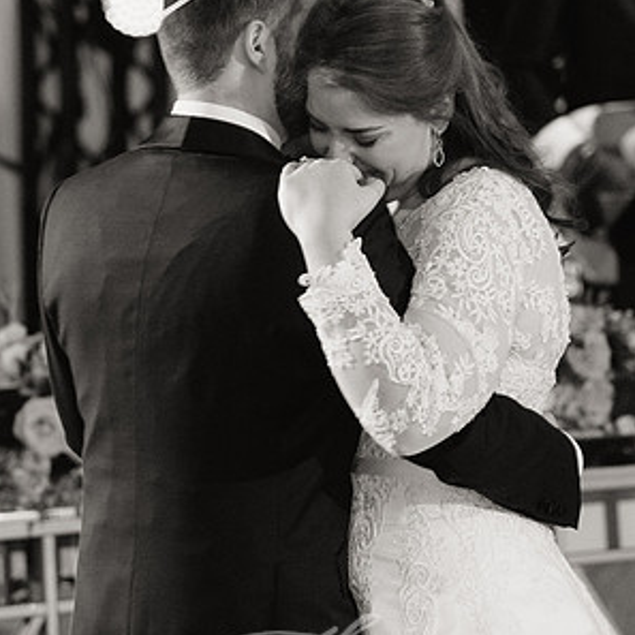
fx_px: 5209
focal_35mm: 251
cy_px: 282
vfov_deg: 7.0
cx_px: 316
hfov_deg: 7.0
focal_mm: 195
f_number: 3.5
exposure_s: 1/100
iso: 2500
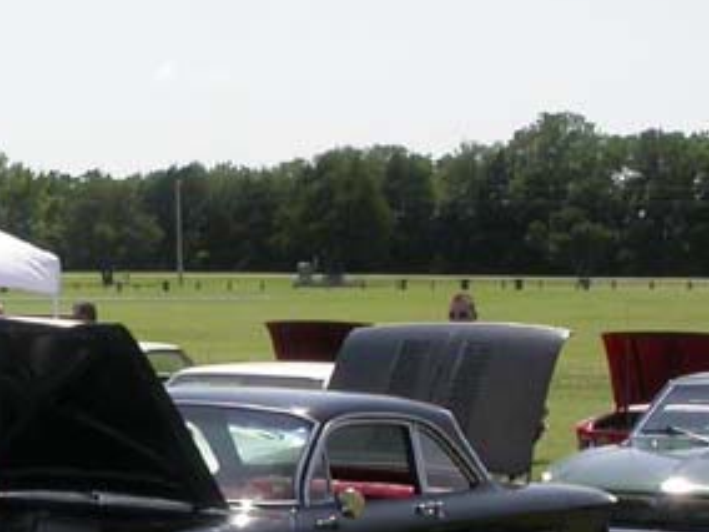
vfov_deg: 13.8
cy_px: 430
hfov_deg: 18.0
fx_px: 2192
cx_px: 50
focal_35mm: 107
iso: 100
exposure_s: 1/325
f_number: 7.5
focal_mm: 7.85
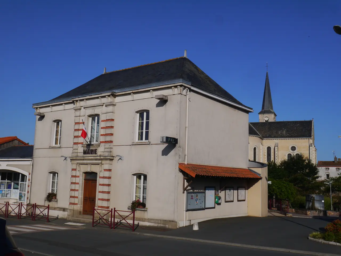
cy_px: 128
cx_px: 170
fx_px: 394
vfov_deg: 36.0
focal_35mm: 40
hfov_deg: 46.8
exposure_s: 1/800
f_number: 11
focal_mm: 20
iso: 160
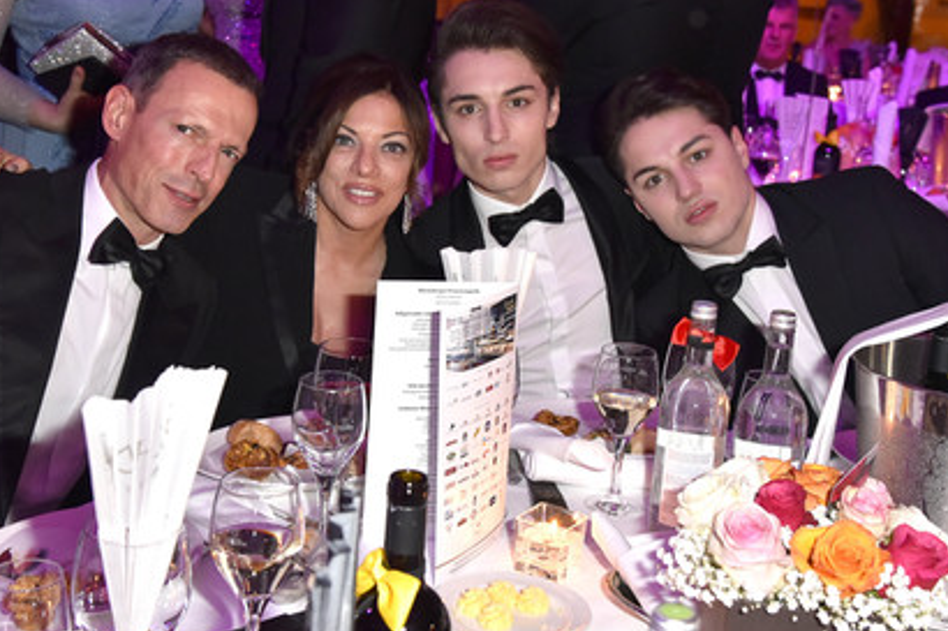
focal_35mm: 44
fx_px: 1158
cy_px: 303
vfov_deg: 30.5
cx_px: 431
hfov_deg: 44.5
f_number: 5.6
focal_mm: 40
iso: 2500
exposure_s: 1/50
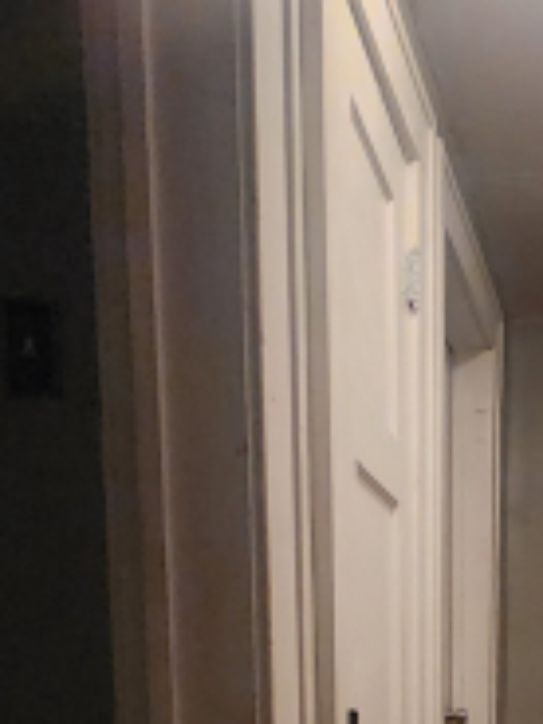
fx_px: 983
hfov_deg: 28.6
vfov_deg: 32.7
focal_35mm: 47
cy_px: 883
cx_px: 567
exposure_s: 1/24
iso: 1600
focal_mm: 2.2
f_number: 2.2
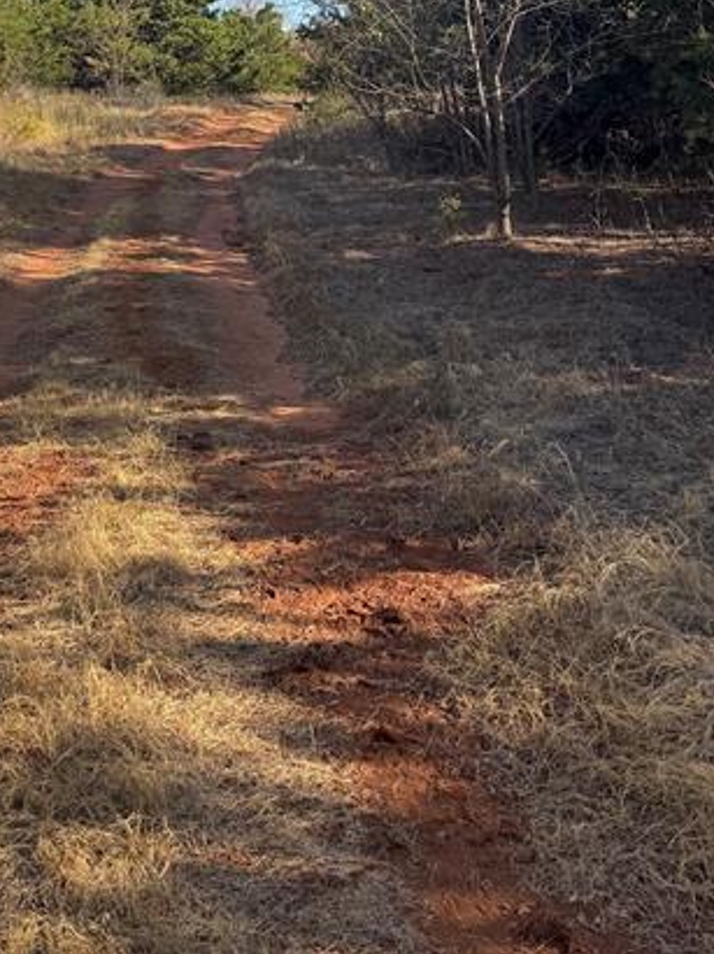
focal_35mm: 45
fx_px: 1239
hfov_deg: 31.9
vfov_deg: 40.6
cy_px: 212
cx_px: 237
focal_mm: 6.76
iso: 80
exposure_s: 1/1869
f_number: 1.78
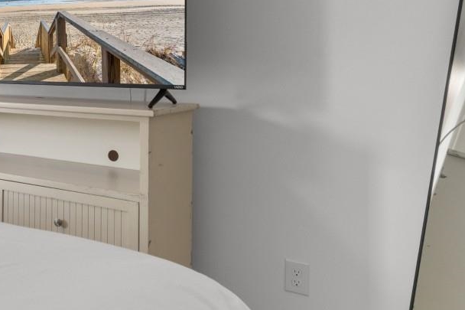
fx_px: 516
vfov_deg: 32.4
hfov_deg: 39.4
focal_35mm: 40
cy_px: 57
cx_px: -49
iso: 100
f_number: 4.5
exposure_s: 1
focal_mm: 10
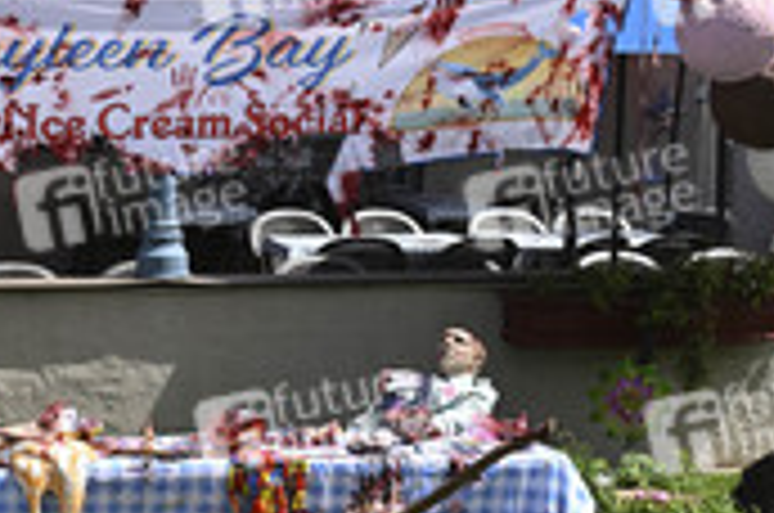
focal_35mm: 97
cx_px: 191
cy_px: 310
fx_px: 2082
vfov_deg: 14.0
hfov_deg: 20.9
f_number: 14
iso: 400
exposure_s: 1/320
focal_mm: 37
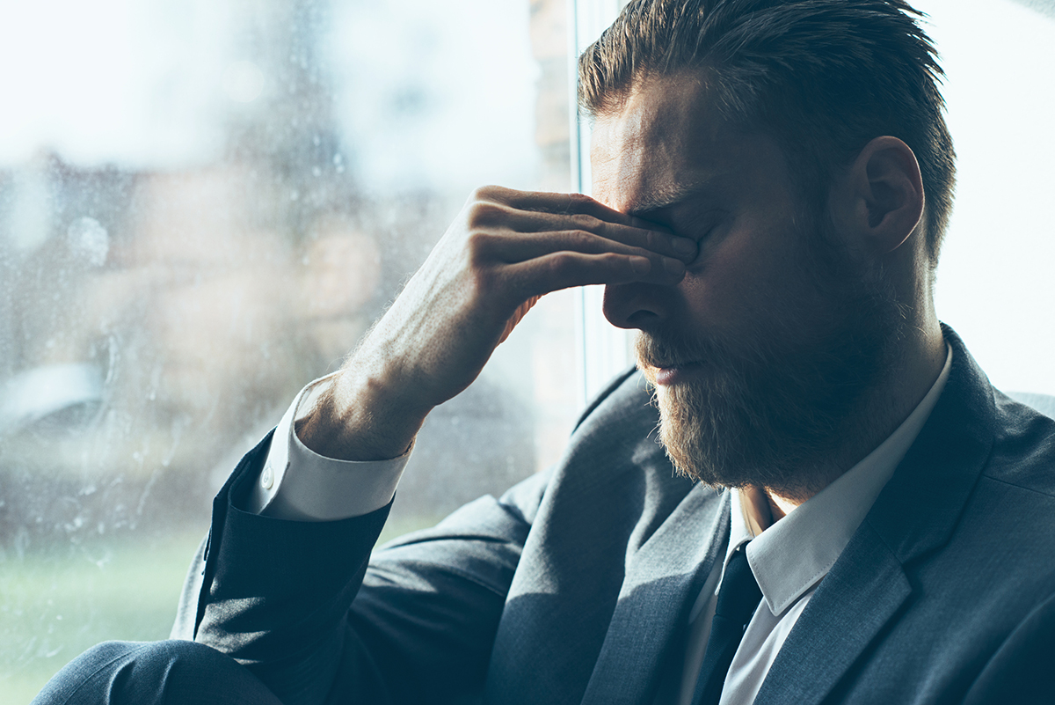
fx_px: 2492
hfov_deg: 23.9
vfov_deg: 16.1
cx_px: 528
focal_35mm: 85
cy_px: 352
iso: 800
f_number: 3.5
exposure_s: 1/2000
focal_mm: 85
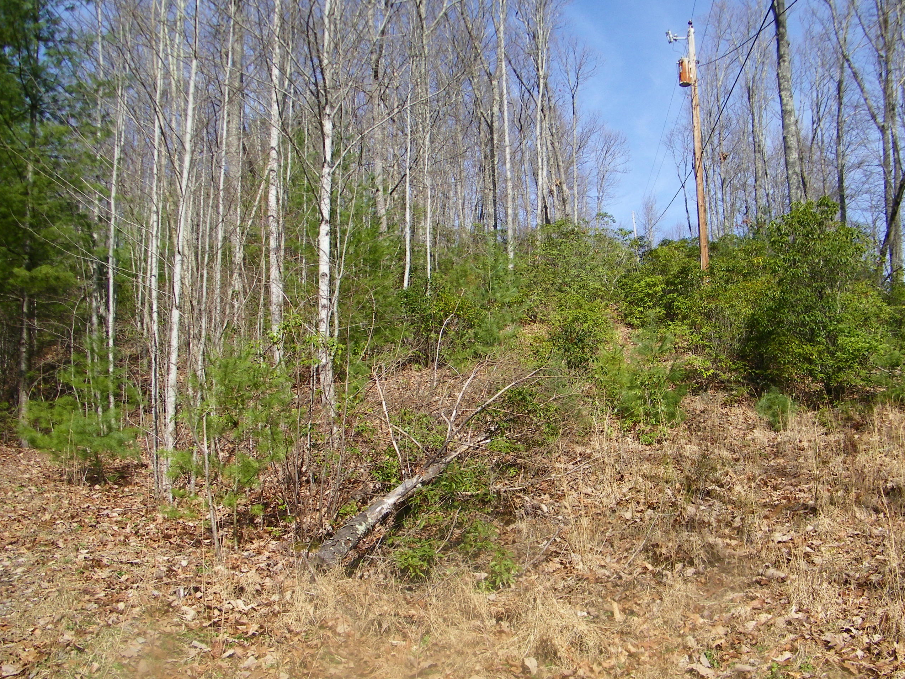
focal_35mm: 33
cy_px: 357
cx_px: 501
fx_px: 863
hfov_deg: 55.2
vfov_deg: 42.9
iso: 80
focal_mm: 5
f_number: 7
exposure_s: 1/200
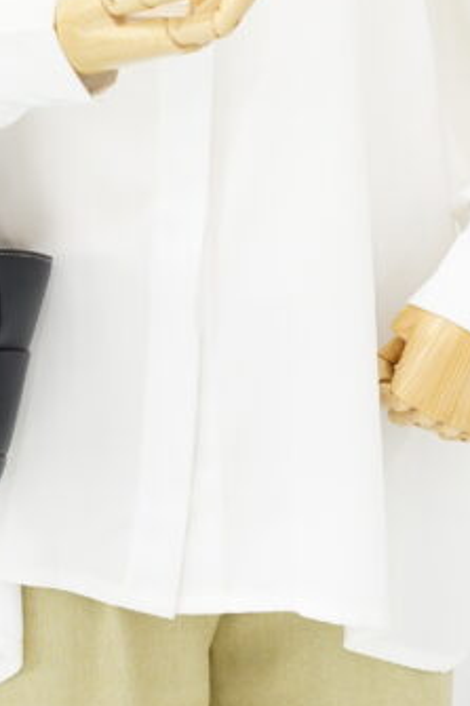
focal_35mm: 153
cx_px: 163
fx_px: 2999
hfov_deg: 9.0
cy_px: 74
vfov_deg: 13.3
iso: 640
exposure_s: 1/8
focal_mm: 50
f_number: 6.3
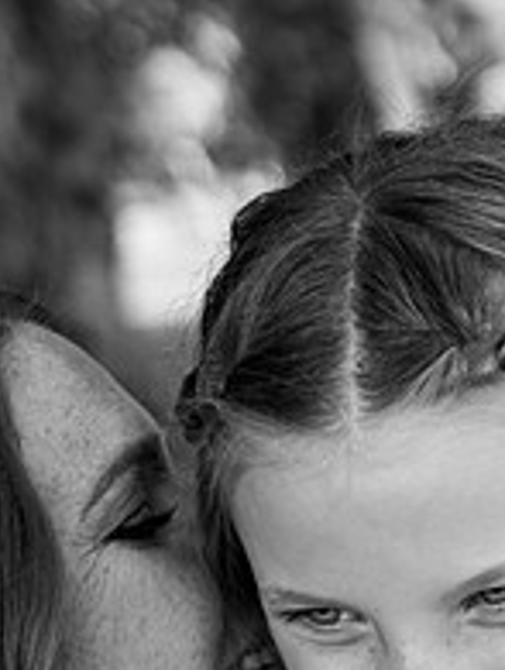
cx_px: 605
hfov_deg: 9.5
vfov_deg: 12.7
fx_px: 2986
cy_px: 632
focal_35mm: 154
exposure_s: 1/160
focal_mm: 54
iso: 250
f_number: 4
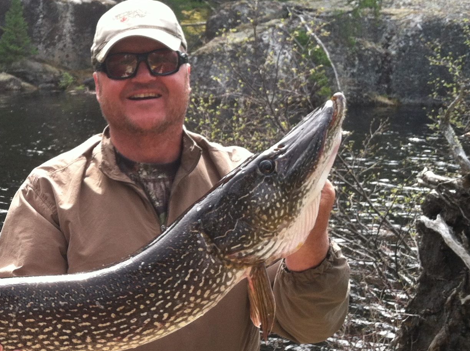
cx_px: 43
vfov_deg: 20.1
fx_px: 990
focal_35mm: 73
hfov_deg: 25.8
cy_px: 231
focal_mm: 3.85
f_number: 2.8
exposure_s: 1/286
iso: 80
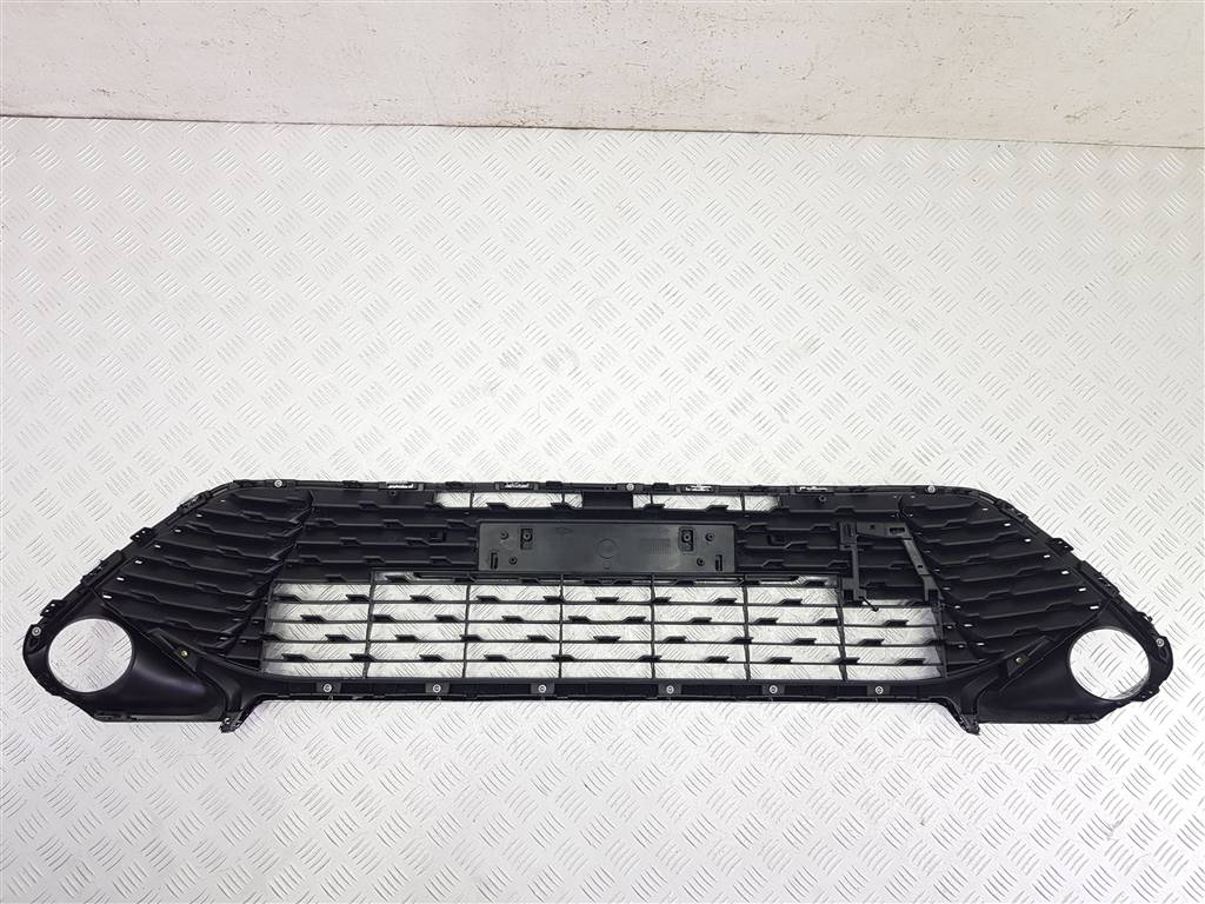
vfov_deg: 53.1
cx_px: 602
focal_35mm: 26
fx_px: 905
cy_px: 452
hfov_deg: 67.3
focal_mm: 4.2
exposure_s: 1/100
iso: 80
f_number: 1.7
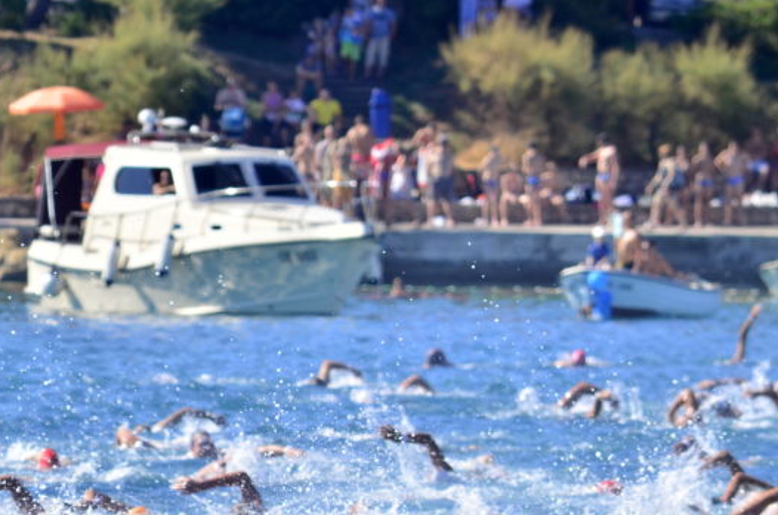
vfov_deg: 2.0
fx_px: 15113
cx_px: 27
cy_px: 346
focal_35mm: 701
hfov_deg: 2.9
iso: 320
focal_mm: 240
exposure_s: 1/1000
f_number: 7.1
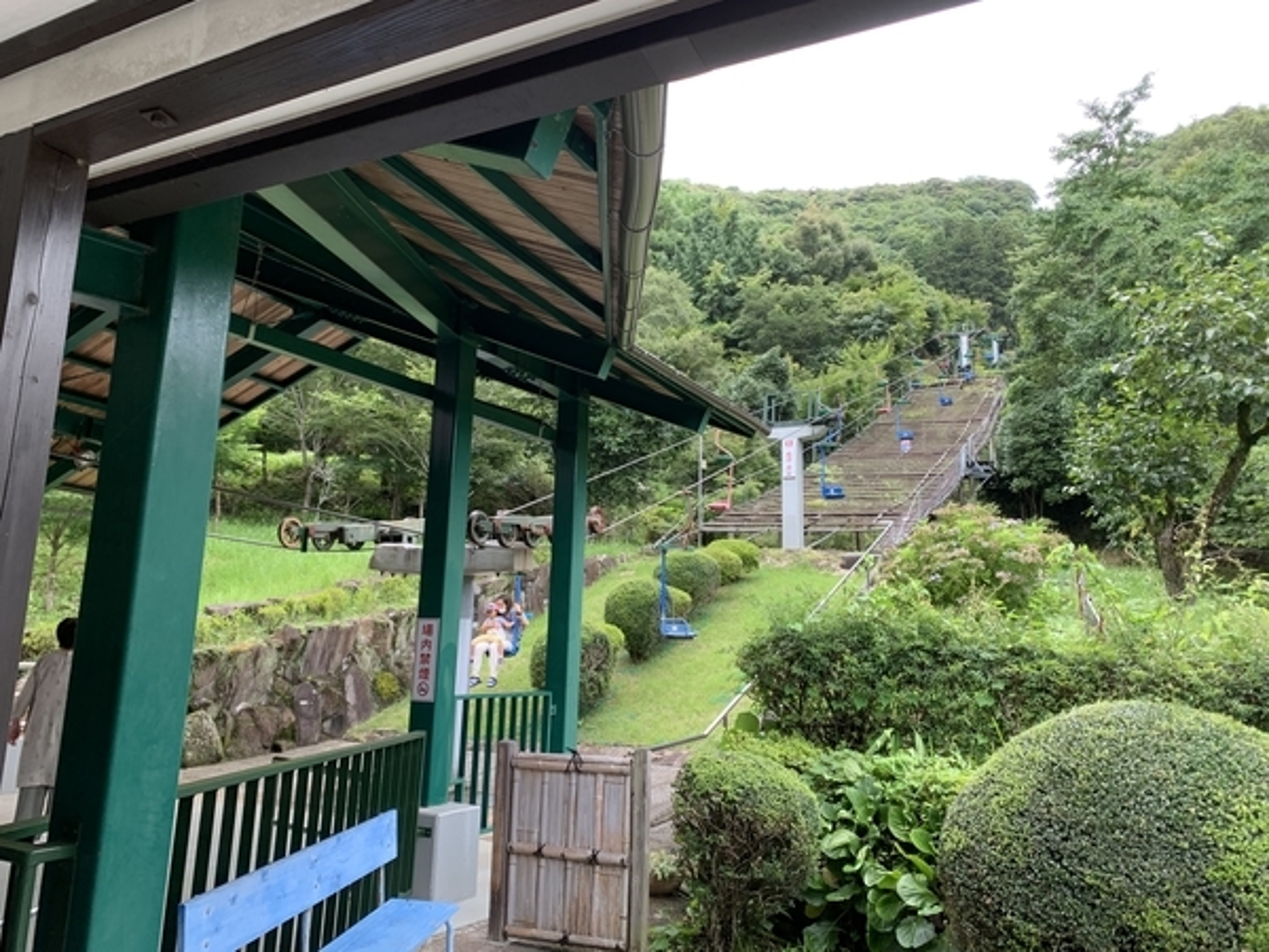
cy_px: 476
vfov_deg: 53.1
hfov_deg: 67.3
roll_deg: -1.7
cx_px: 634
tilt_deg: +12.1
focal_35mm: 26
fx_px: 953
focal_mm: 4.25
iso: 25
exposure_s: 1/122
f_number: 1.8
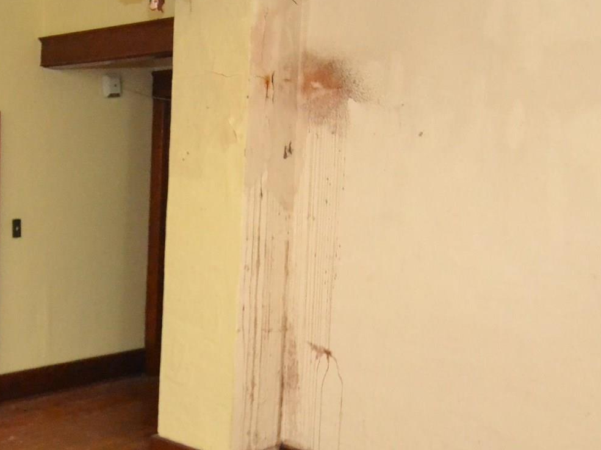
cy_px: 226
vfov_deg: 32.2
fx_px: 781
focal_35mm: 45
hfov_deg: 40.4
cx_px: 121
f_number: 3.5
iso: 3200
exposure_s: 1/60
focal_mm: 10
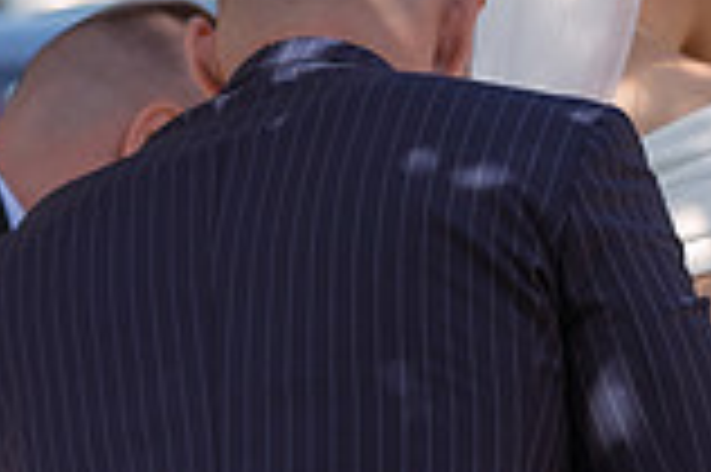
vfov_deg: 4.4
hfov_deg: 6.5
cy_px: 364
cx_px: 986
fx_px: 6156
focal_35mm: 312
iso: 250
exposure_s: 1/640
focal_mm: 85
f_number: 4.5
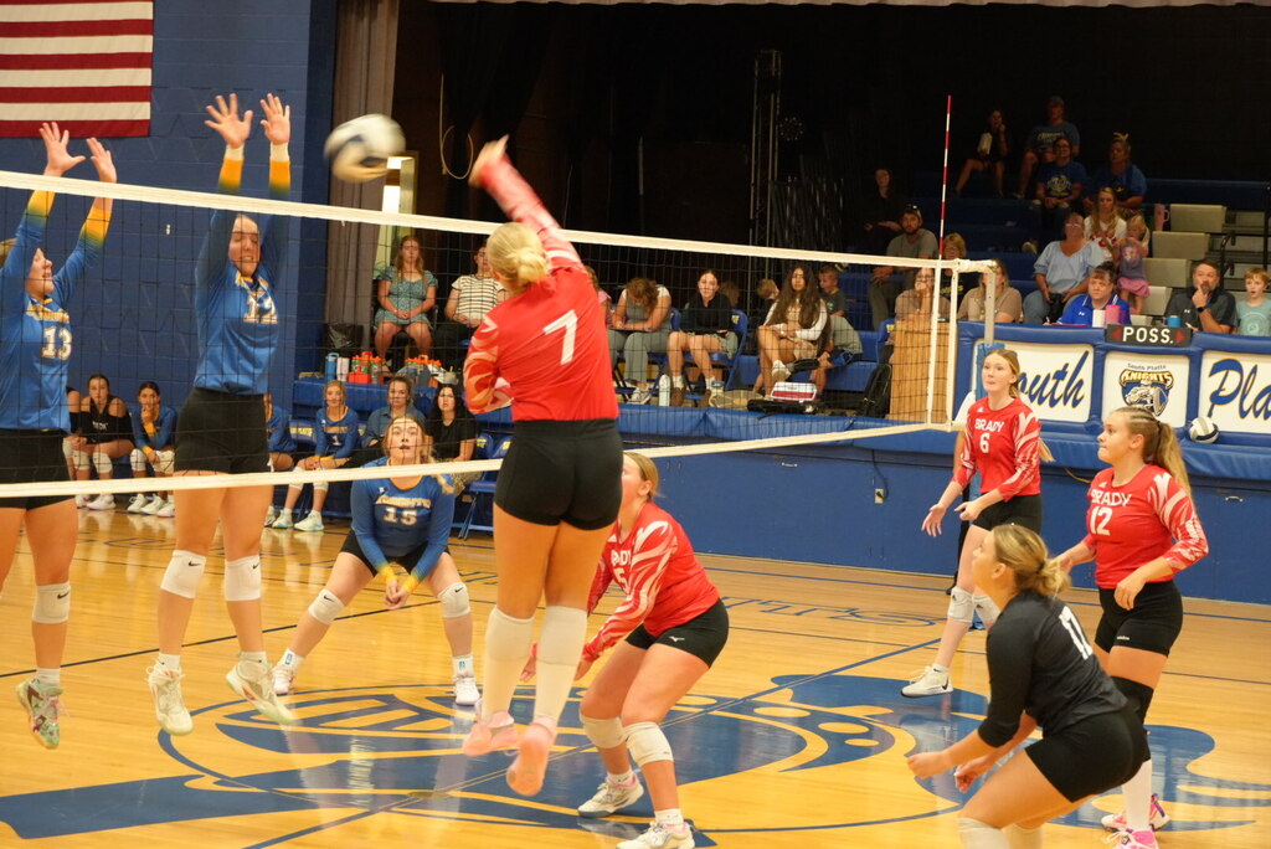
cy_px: 424
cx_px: 636
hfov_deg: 27.0
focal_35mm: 75
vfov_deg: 18.2
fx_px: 2649
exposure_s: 1/160
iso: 5000
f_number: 5
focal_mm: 50
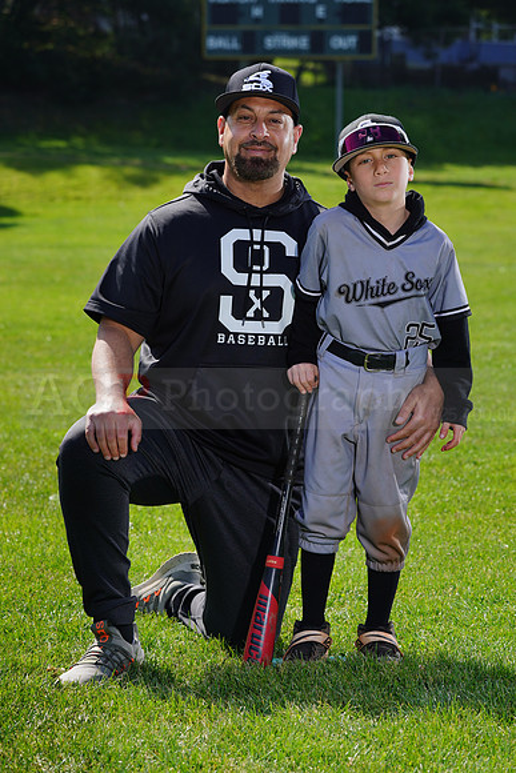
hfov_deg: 11.3
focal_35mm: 121
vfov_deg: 16.9
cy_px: 386
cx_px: 258
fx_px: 2600
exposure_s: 1/250
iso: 100
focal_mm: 121
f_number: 8
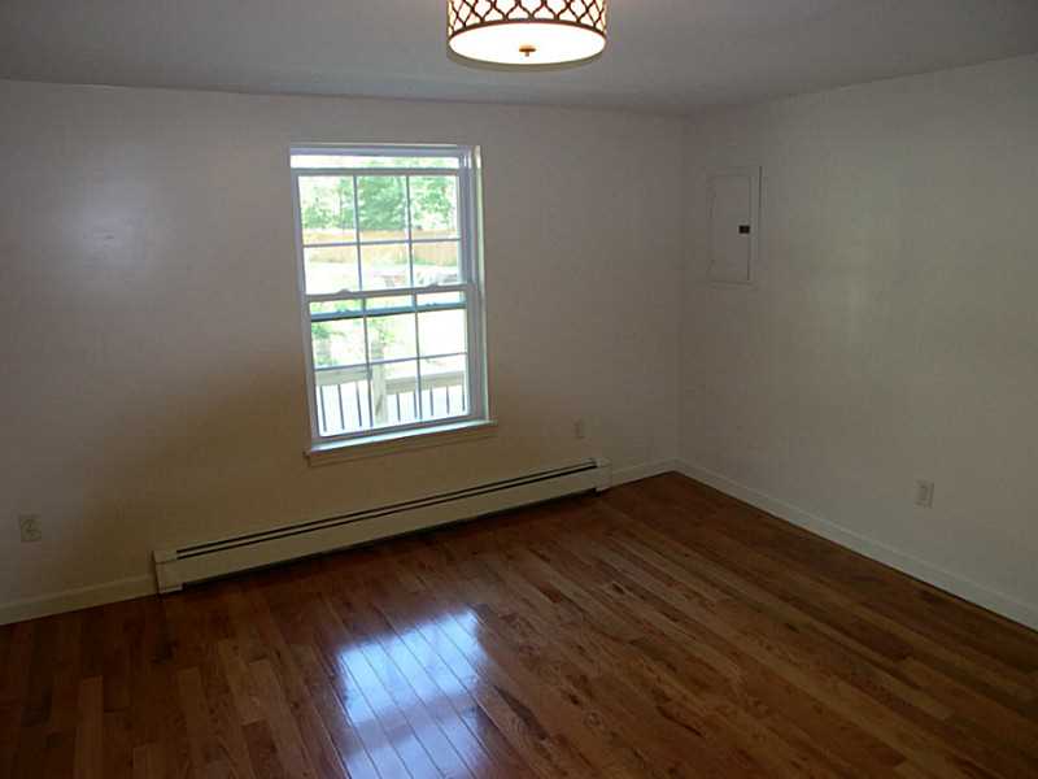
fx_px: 1139
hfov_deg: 49.0
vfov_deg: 37.7
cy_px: 390
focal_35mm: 38
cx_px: 519
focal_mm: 8
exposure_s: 1/20.6
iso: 200
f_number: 2.8
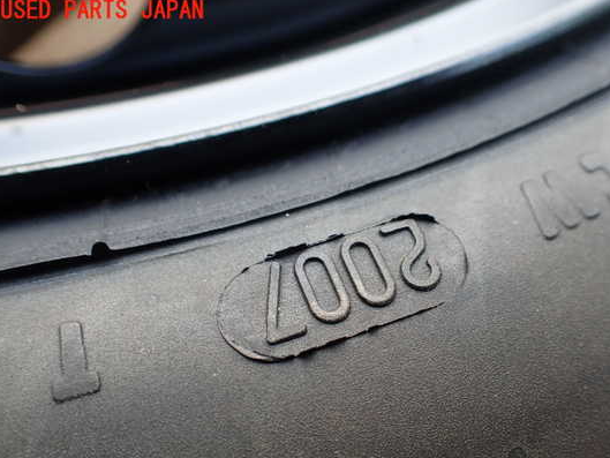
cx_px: 340
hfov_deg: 53.8
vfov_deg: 41.7
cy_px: 256
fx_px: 599
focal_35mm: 34
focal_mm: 5.4
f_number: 2.3
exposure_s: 1/125
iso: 100
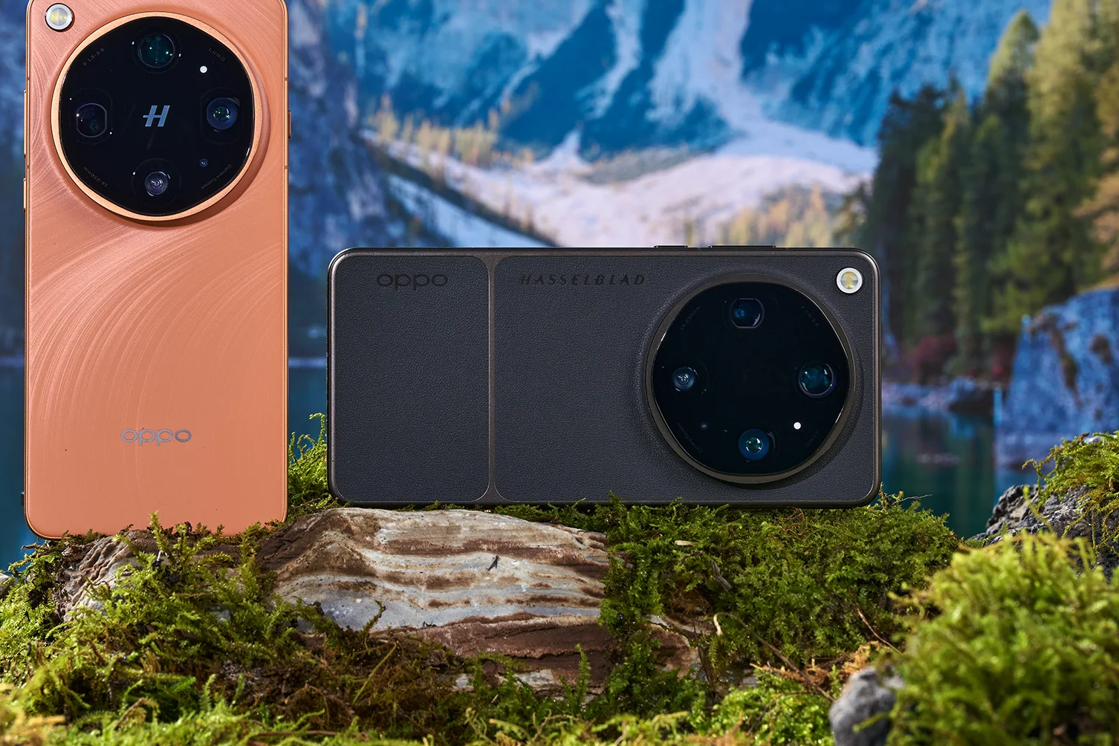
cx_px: 444
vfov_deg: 10.1
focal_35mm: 136
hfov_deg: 15.1
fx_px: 4227
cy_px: 247
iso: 250
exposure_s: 1/160
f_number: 11
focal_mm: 100
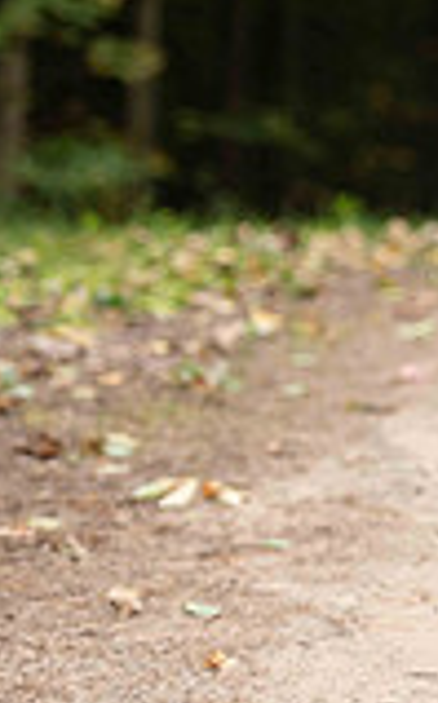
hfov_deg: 3.8
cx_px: 1026
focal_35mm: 343
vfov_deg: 6.1
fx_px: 6569
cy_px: 144
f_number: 2.8
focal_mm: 92
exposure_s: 1/320
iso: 500
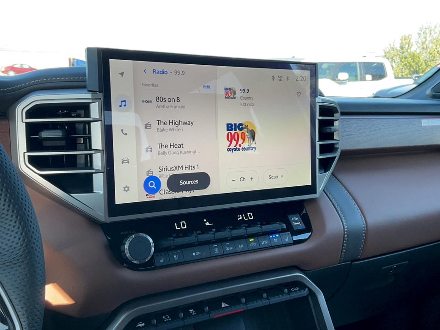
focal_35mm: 30
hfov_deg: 60.0
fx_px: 381
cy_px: 165
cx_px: 220
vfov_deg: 46.8
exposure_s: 1/120
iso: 25
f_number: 1.8
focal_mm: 3
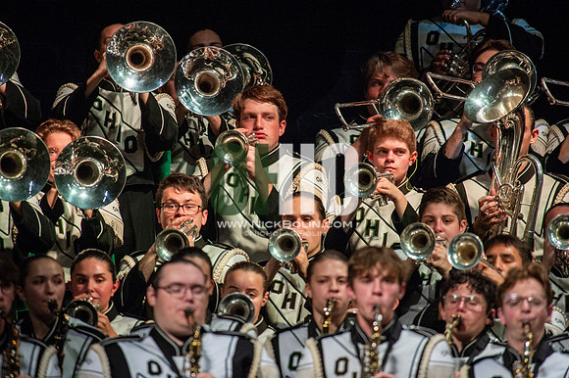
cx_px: 284
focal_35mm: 600
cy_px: 189
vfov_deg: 2.3
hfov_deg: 3.4
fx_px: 9478
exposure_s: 1/400
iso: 5000
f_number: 5.6
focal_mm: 600
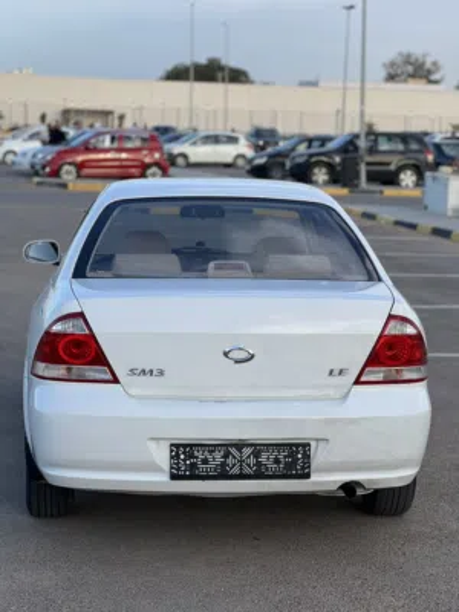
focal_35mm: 77
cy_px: 306
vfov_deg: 25.3
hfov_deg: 19.1
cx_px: 230
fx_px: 1361
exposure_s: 1/196
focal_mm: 9
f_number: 2.8
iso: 25
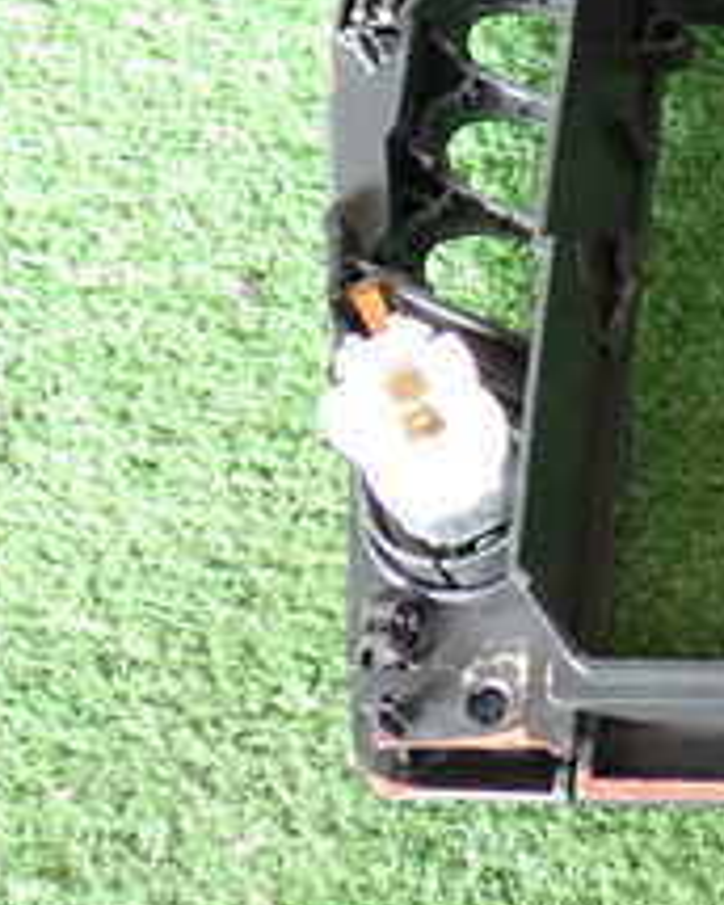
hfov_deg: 14.5
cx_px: 1137
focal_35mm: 98
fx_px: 2625
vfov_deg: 19.0
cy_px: -4
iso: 200
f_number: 2.5
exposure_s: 1/40
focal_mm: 6.37
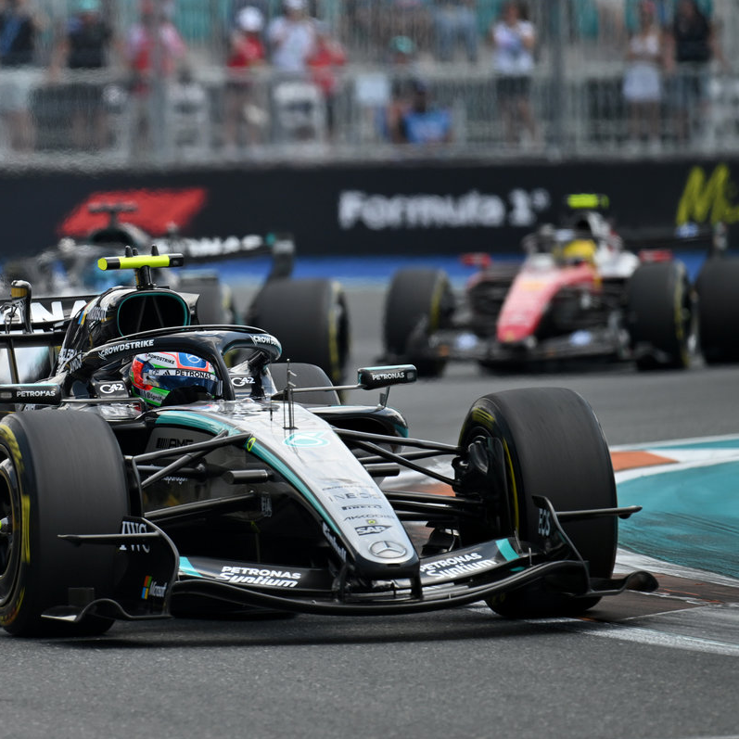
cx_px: 190
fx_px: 12366
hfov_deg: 3.4
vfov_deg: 3.4
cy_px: 370
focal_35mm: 512
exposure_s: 1/1250
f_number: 4.5
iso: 250
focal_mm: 400
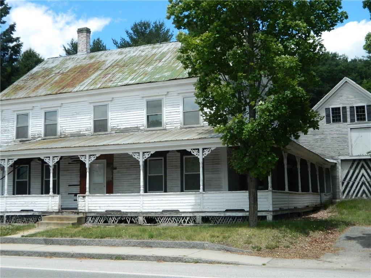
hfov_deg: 40.4
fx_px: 504
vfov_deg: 30.9
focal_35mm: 47
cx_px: 186
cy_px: 139
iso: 400
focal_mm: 8.4
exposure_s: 1/400
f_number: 10.2
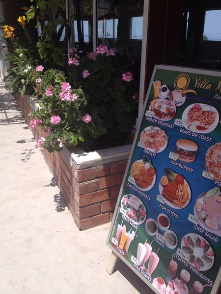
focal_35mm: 35
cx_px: 110
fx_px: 298
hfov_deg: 40.7
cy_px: 147
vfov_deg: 52.6
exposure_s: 1/1672
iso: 50
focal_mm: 4.28
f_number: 2.4
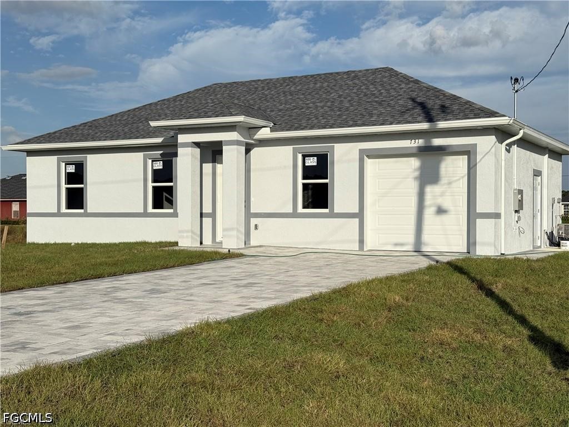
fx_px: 789
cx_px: 284
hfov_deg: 39.7
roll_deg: -0.3
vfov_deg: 30.3
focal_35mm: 48
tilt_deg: -0.1
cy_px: 214
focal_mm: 6.76
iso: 50
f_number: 1.78
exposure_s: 1/11364
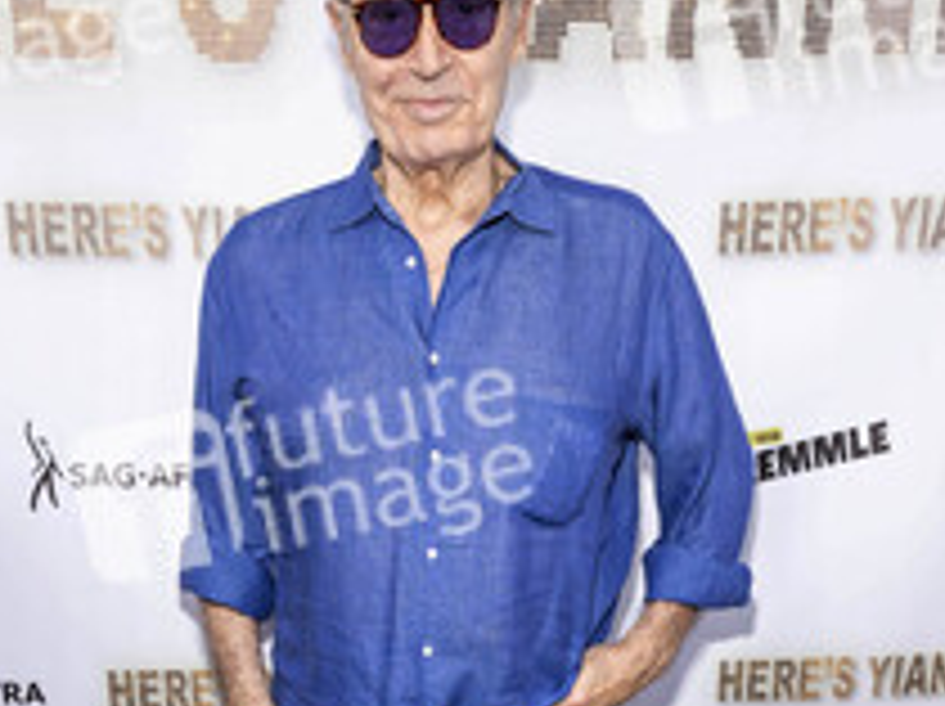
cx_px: 432
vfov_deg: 30.5
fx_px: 1200
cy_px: 702
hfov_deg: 43.0
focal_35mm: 44
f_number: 6.3
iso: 640
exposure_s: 1/200
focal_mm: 24
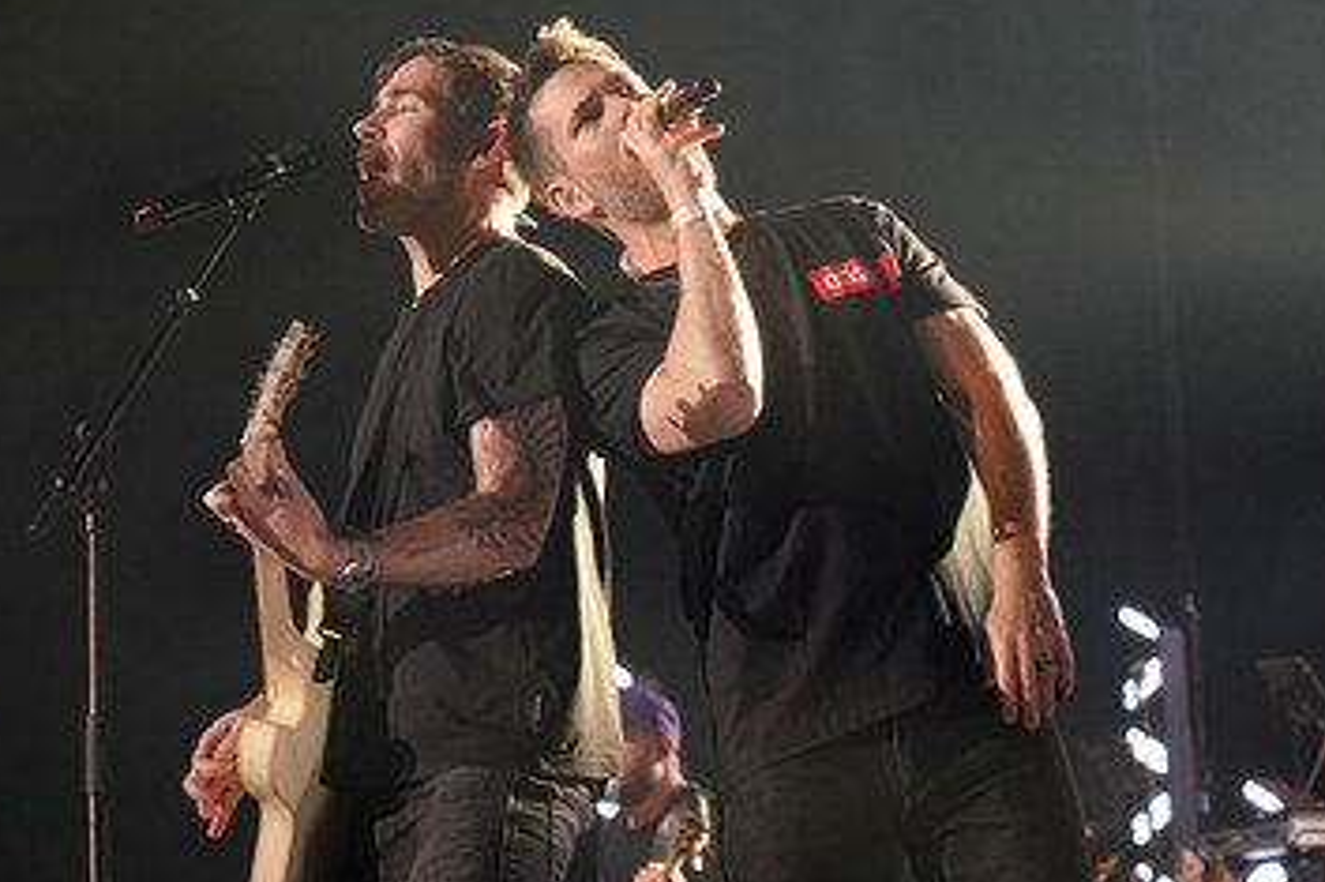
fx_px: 3715
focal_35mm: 101
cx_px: 546
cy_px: 458
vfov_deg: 13.5
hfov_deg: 20.2
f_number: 4.5
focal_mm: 79
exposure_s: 1/250
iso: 2000
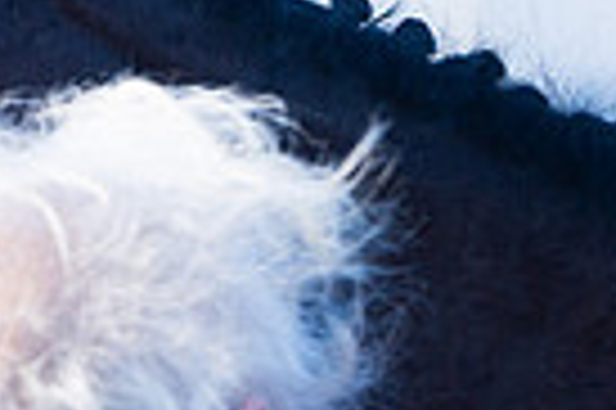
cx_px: -376
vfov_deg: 2.4
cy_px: 140
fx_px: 9622
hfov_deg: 3.6
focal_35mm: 563
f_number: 3.5
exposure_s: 1/1000
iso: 320
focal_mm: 110
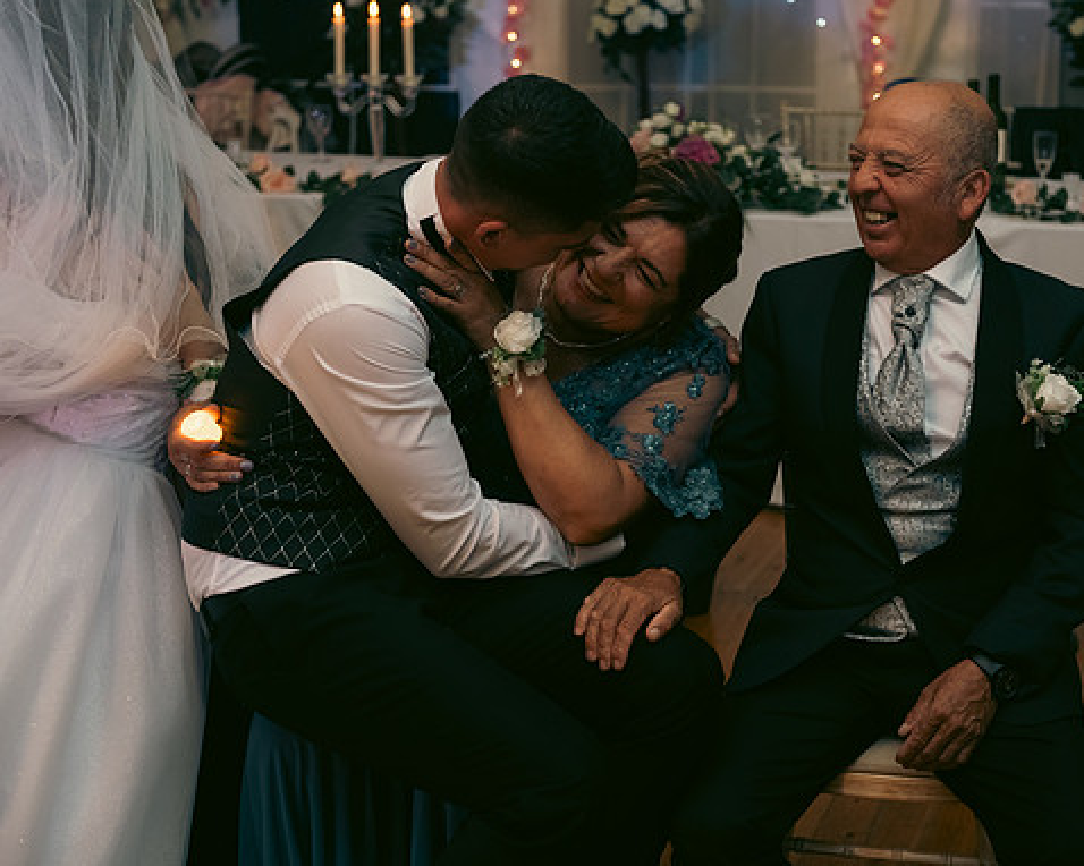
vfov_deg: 26.7
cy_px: 434
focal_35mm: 57
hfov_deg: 32.9
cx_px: 640
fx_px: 1828
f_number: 3.5
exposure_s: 1/160
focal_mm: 50
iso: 800
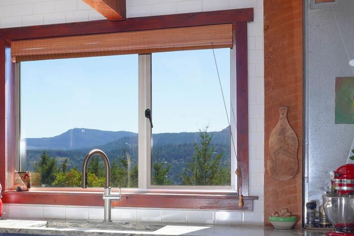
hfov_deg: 31.1
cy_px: 134
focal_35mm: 61
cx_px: 22
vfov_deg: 22.3
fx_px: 600
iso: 100
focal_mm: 20
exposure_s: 1/15
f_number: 8
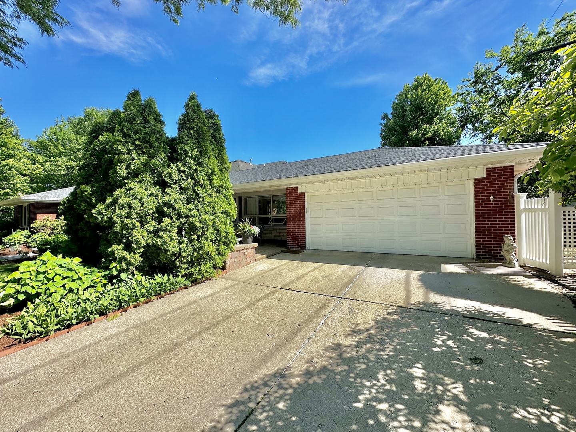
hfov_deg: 102.1
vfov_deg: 85.7
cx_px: 288
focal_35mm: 14
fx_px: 233
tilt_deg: +1.0
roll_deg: +0.8
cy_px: 216
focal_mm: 2.22
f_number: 2.2
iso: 50
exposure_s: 1/1575
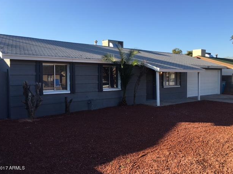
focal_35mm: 30
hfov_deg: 60.0
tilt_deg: -1.4
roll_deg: -0.2
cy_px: 86
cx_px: 116
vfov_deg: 46.8
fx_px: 202
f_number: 2.2
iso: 25
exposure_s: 1/785
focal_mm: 4.15
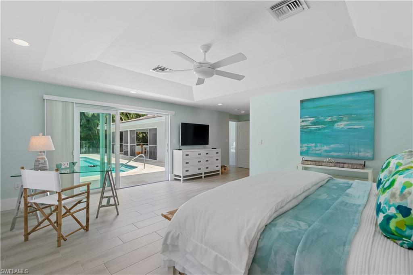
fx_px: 183
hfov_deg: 96.8
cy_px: 138
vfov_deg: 73.7
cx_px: 206
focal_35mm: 16
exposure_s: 1/50
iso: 400
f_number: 8
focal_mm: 16
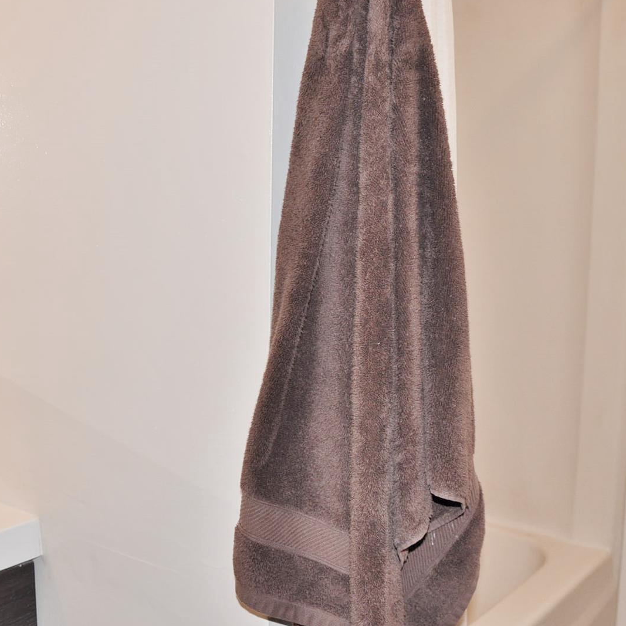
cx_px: 358
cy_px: 307
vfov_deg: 38.3
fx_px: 900
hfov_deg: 38.3
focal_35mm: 44
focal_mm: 18
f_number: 5.6
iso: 250
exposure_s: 1/60
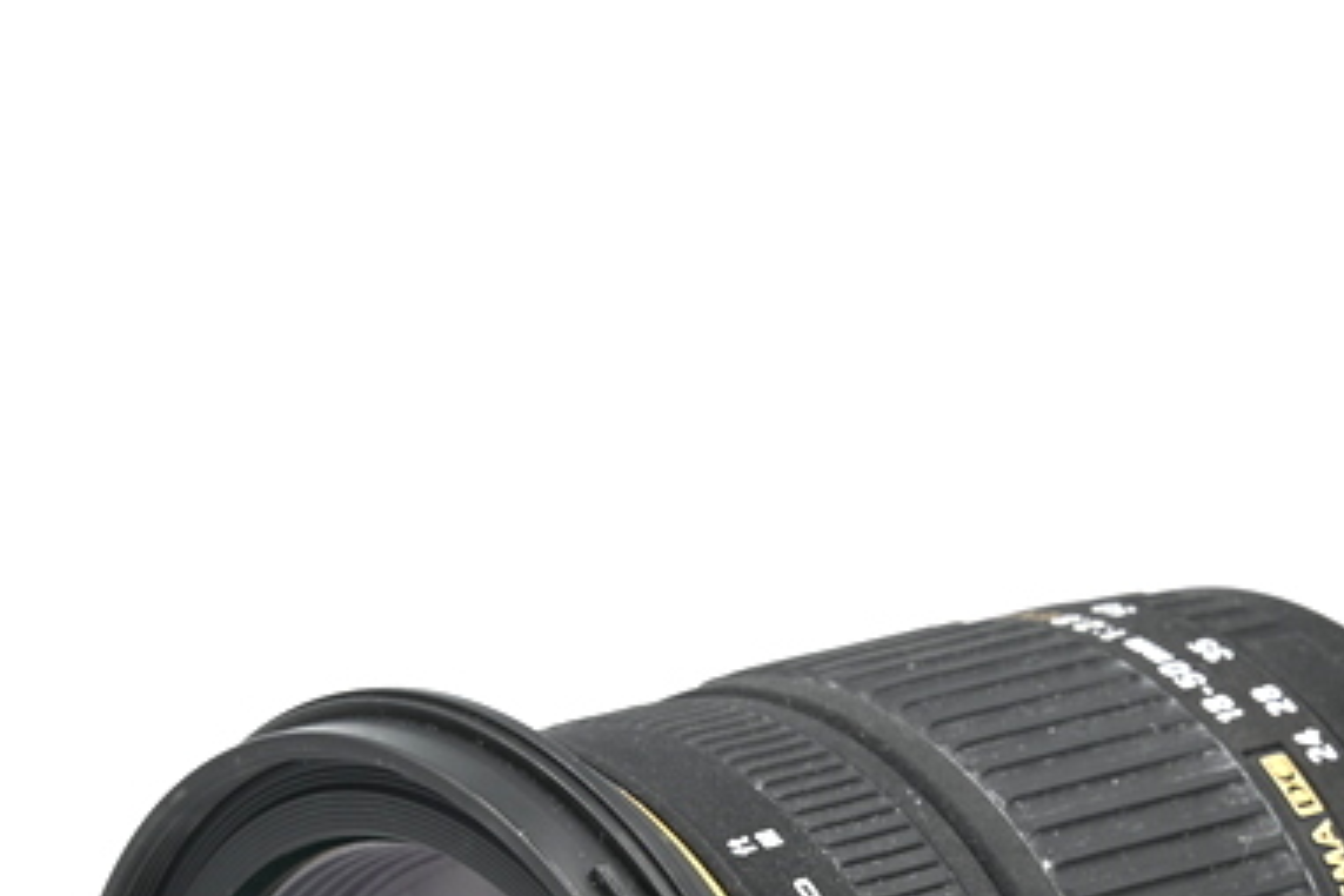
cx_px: 988
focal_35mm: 197
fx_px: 7354
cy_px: 997
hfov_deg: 10.4
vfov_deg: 6.9
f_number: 14
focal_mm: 75
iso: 100
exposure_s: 1/13
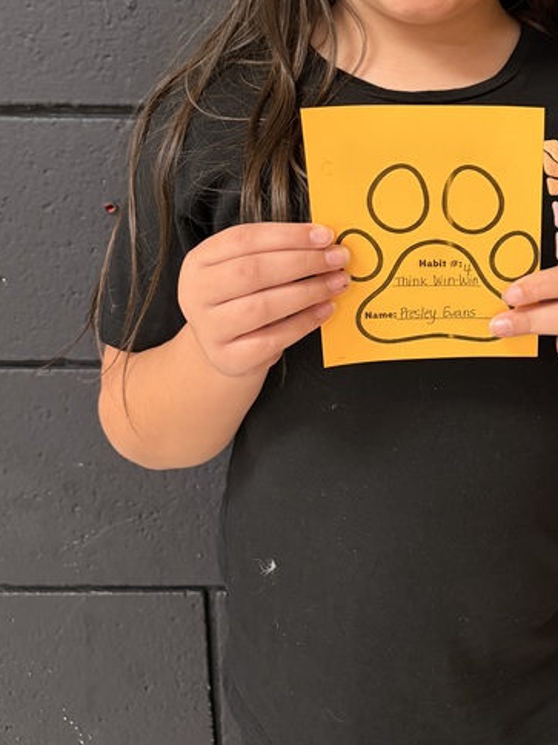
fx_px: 924
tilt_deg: -13.8
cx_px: 438
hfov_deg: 32.8
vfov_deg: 42.2
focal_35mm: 43
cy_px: 168
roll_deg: +0.2
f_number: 1.6
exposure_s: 1/60
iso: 200
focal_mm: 5.96
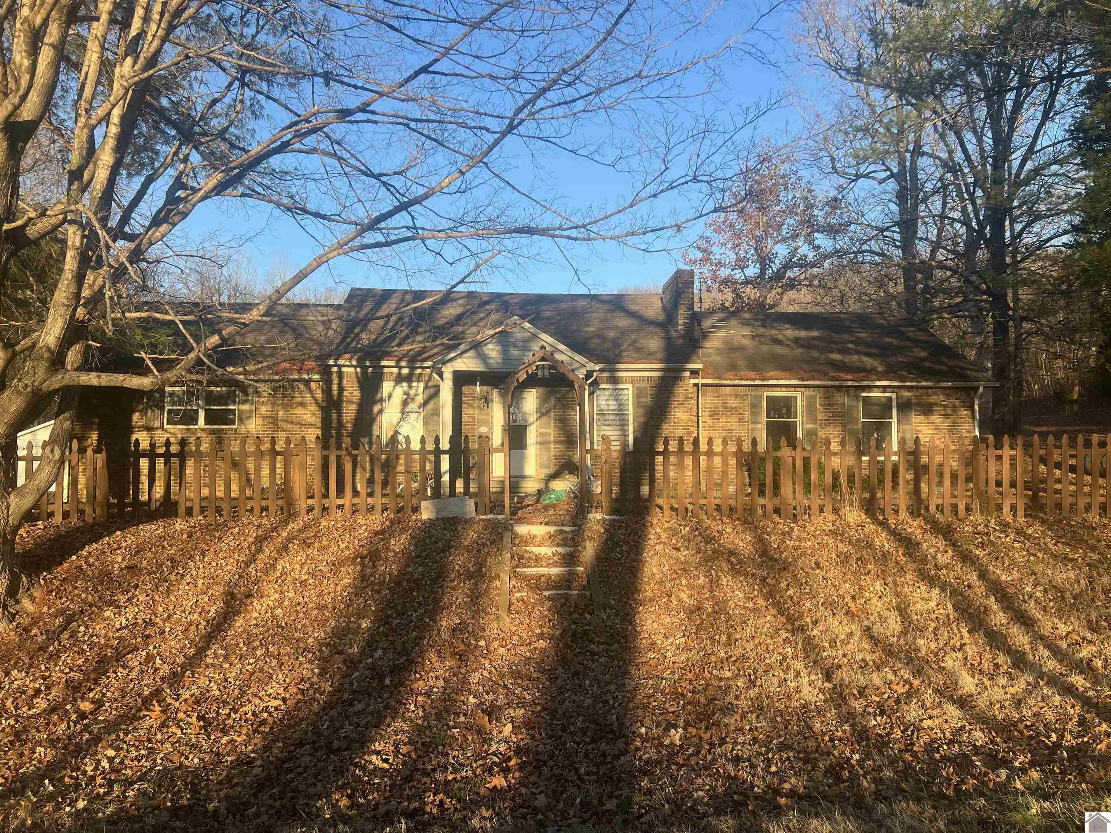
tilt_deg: +4.0
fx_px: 834
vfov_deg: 53.1
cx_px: 556
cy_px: 416
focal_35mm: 26
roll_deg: +0.7
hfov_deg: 67.3
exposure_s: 1/1000
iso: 50
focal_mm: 5.7
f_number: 1.5
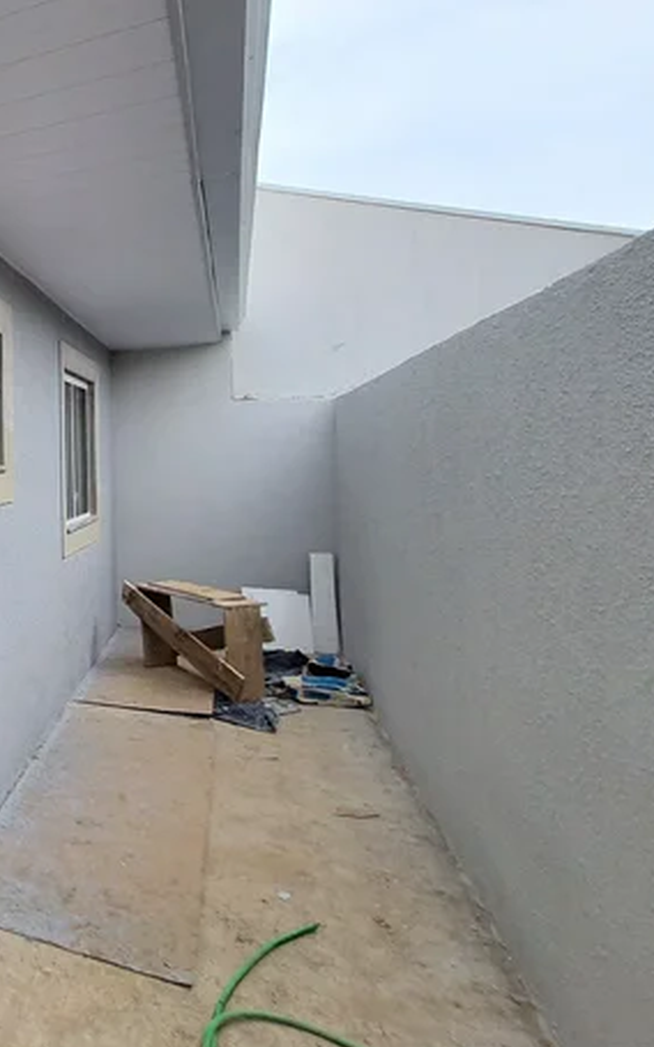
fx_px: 714
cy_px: 482
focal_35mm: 25
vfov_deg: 72.4
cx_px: -269
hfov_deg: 31.6
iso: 50
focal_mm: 1.74
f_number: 2.2
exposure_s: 1/898
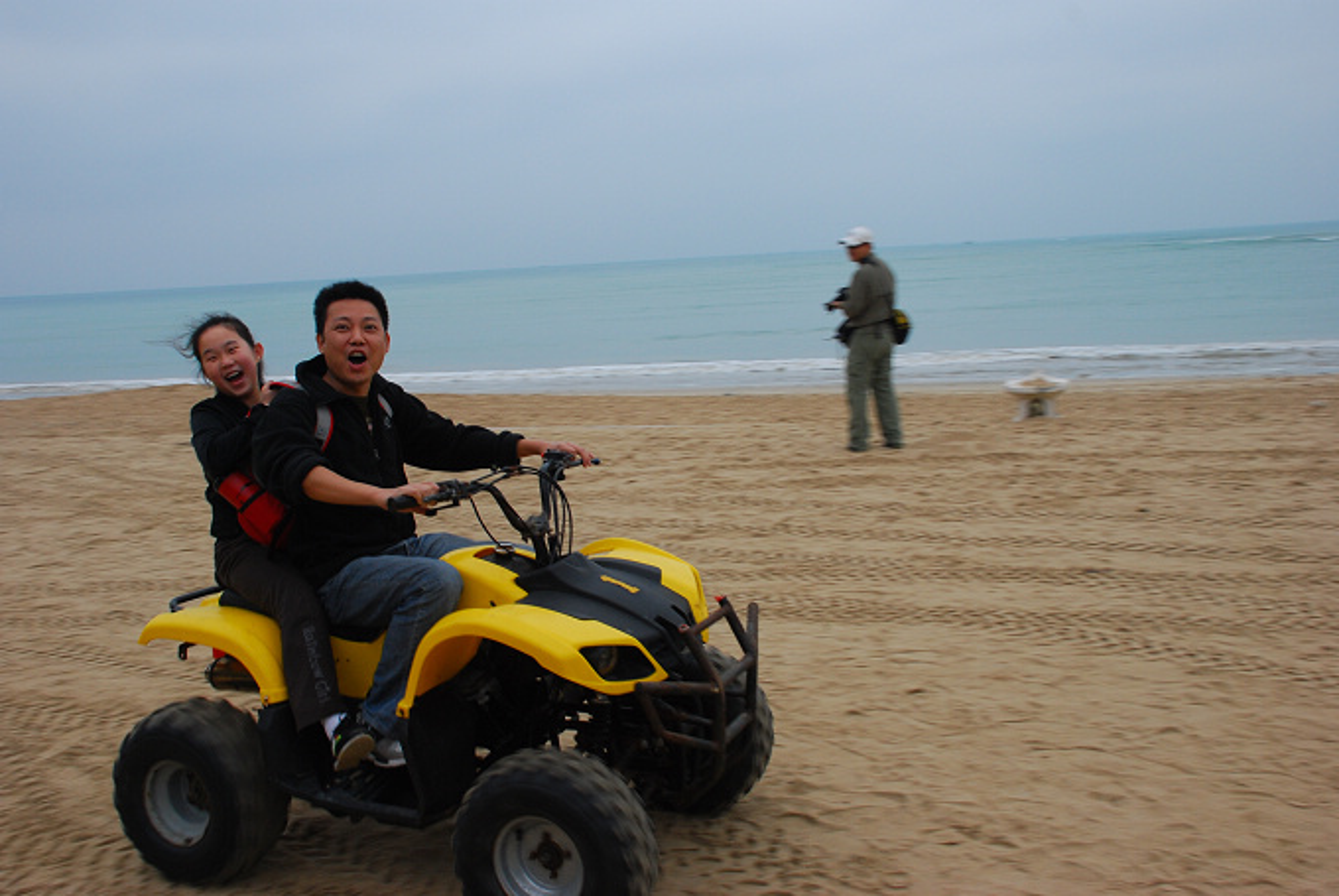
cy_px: 448
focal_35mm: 33
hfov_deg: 57.2
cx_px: 670
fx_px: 1229
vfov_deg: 40.1
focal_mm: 22
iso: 320
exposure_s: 1/250
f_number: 6.7
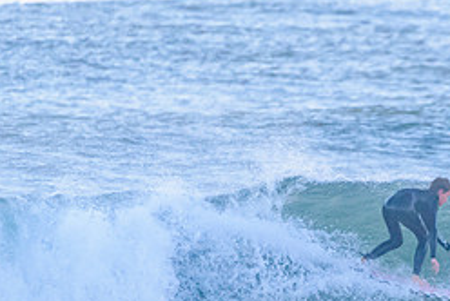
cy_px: 329
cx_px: 452
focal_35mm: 1421
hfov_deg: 1.4
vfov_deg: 1.0
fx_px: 17783
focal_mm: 500
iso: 1400
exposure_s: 1/2000
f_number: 5.6
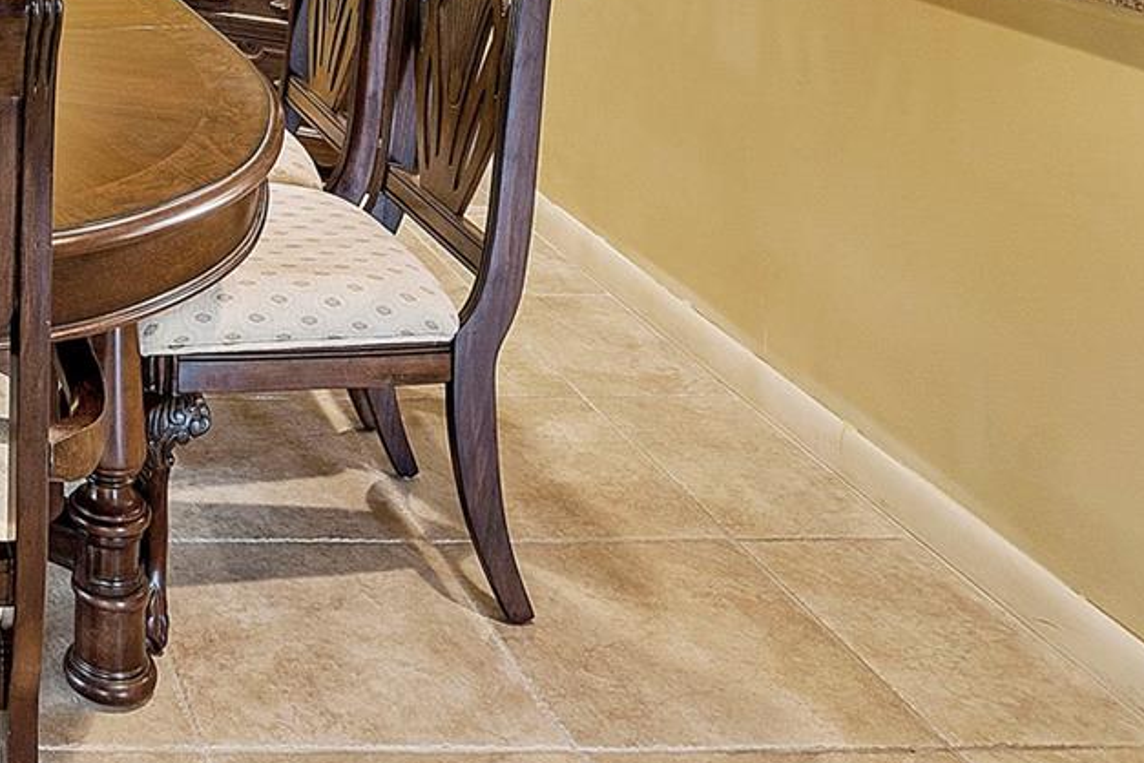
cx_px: -179
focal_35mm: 49
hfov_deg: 33.8
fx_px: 1557
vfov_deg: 23.1
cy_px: -330
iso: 160
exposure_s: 1.6
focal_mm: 10
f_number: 11
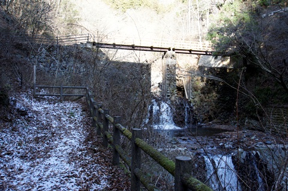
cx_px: 144
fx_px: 269
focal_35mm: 34
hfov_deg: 56.4
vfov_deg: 39.2
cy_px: 96
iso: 200
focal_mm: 22.4
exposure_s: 1/60
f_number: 4.5
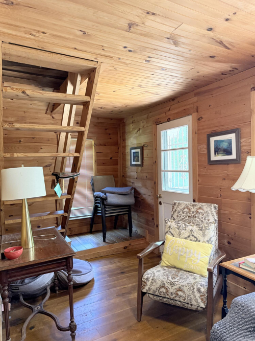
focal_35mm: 24
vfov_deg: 71.6
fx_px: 236
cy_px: 170
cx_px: 128
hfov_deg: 56.8
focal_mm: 6.76
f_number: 1.78
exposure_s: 1/60
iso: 500
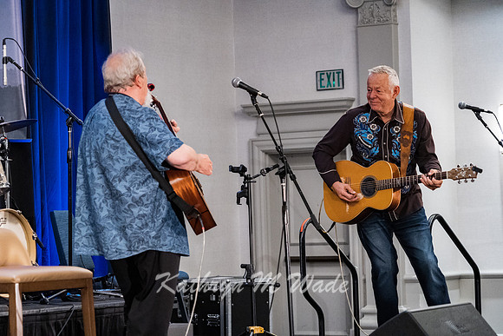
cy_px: 168
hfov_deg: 15.8
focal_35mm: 130
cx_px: 252
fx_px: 1817
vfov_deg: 10.6
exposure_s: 1/250
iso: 12800
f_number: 6.3
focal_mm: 130
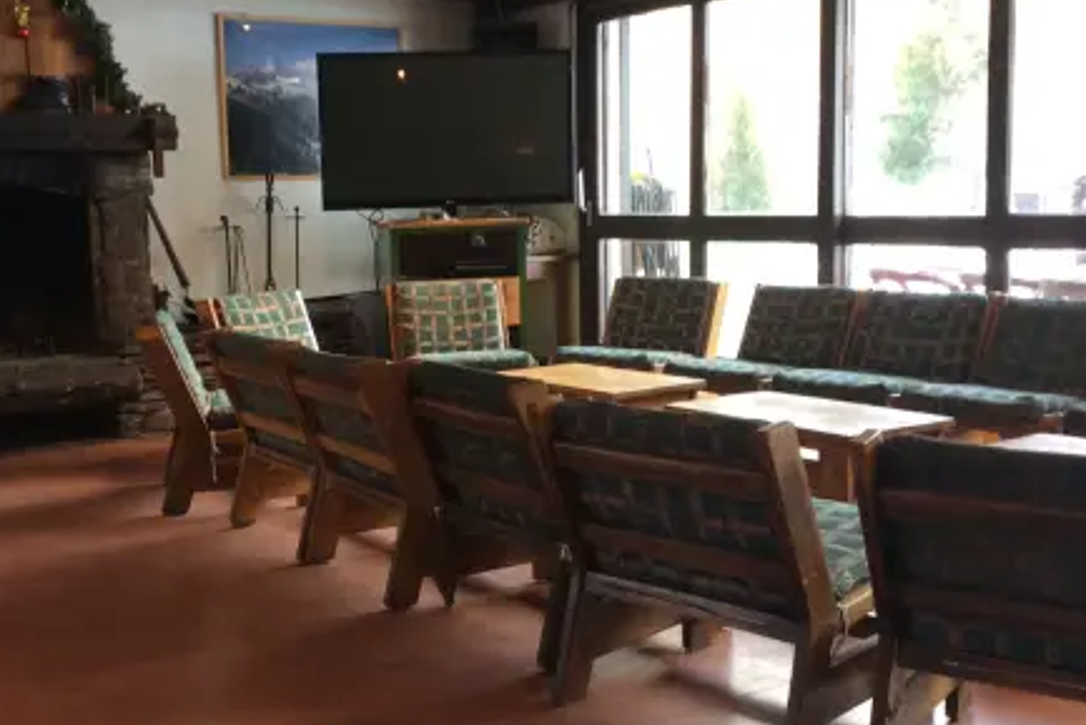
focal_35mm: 46
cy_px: 326
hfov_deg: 42.5
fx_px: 1388
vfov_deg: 29.2
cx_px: 426
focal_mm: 3.3
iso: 64
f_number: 2.4
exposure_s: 1/24
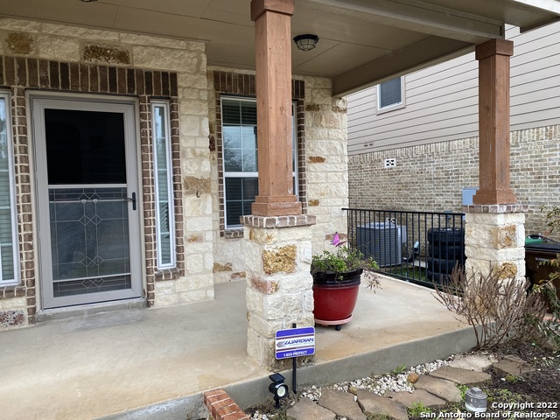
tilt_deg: -1.3
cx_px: 280
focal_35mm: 26
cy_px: 210
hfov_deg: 67.3
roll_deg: +1.7
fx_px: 421
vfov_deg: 53.1
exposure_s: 1/298
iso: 32
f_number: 1.8
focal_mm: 4.25
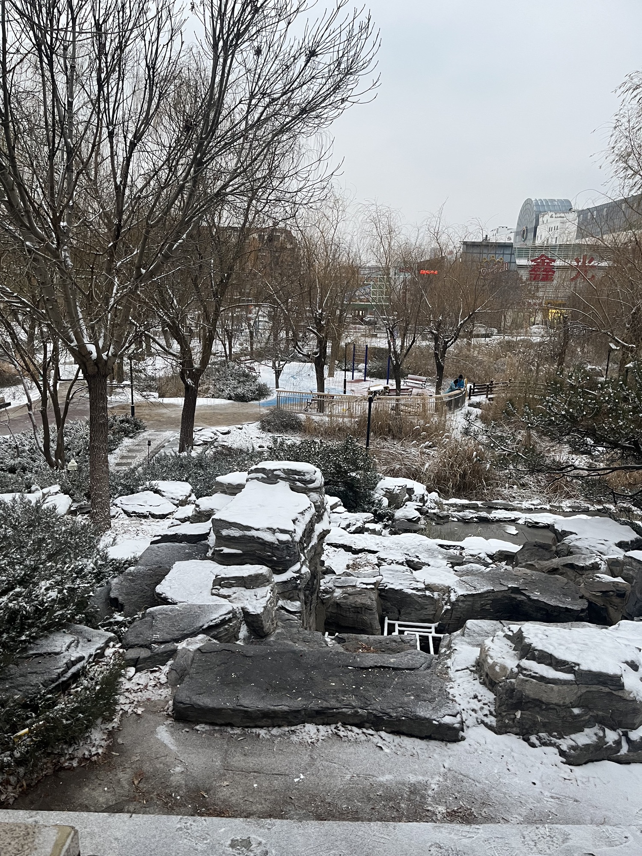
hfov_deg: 53.1
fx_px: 643
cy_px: 428
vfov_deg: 67.3
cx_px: 321
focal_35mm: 26
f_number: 1.6
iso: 125
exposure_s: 1/81
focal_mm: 5.1
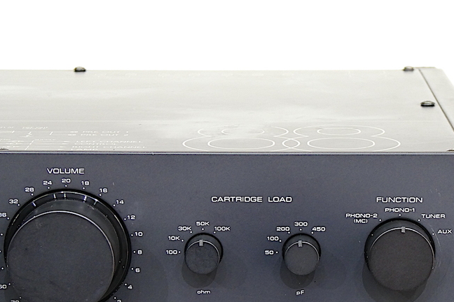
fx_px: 1904
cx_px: 234
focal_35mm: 151
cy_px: 243
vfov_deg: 9.1
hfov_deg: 13.6
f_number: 5
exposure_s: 1/4
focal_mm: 17.5
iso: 200
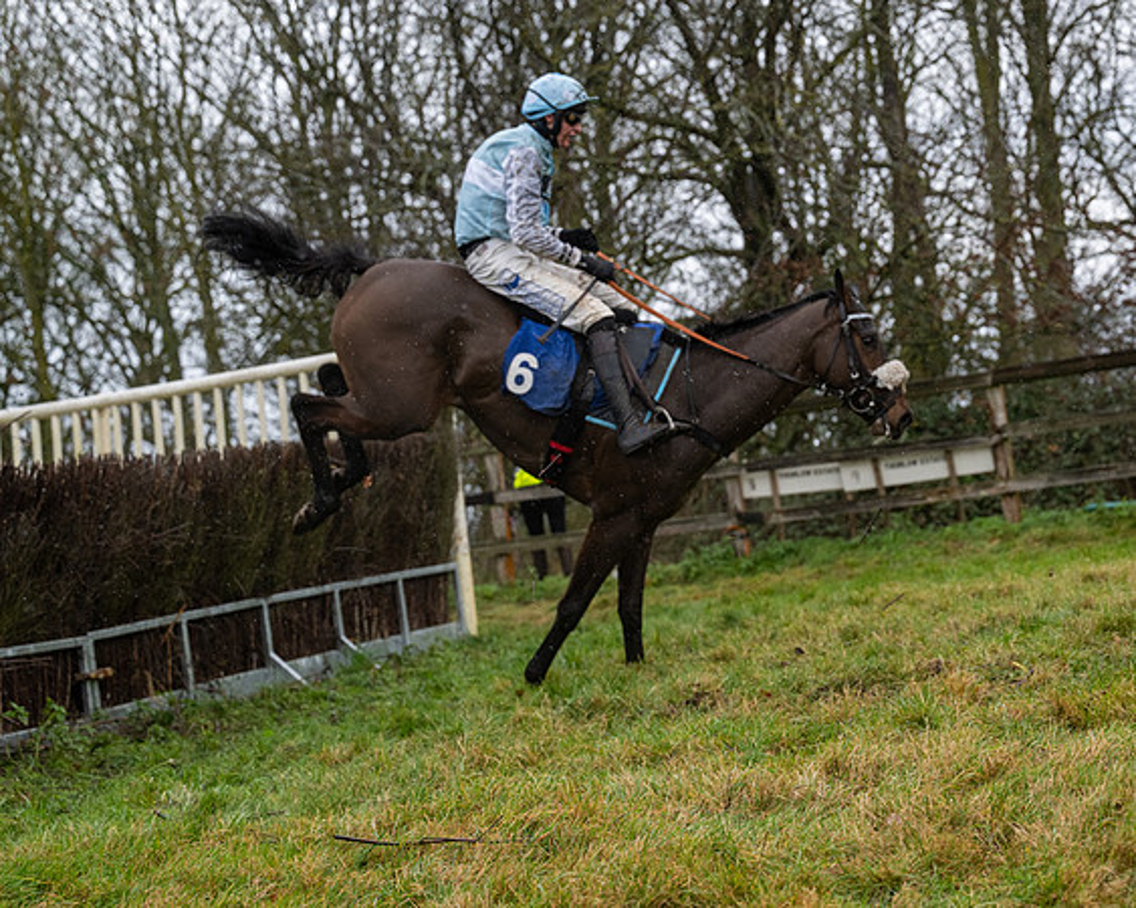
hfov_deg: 24.2
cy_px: 454
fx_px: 2650
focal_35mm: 79
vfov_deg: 19.4
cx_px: 588
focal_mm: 70
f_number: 4
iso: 800
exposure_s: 1/1250
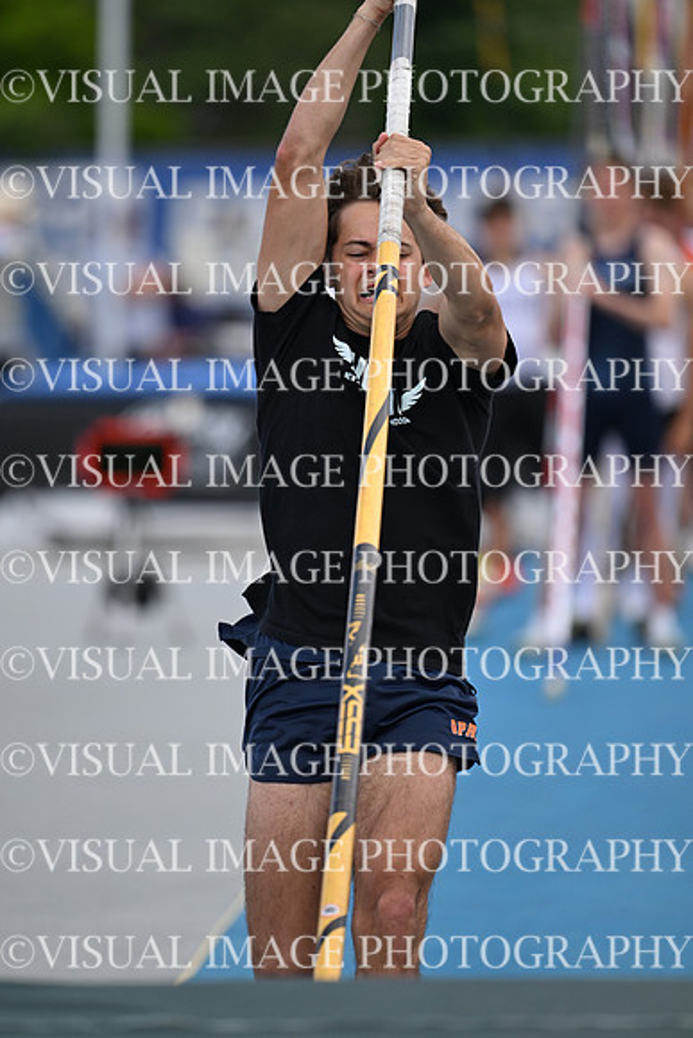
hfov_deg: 3.4
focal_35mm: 400
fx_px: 11542
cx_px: 346
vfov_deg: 5.2
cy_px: 519
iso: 500
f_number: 4.5
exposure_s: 1/2000
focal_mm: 400
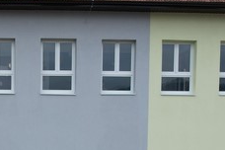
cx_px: 5
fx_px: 494
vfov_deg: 16.6
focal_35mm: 79
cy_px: 180
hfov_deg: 24.6
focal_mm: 8.38
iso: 100
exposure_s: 1/1250
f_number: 2.8
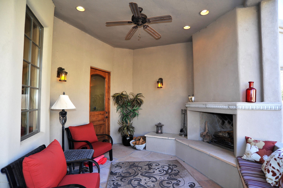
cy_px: 94
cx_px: 142
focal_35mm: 18
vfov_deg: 67.3
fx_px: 141
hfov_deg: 90.0
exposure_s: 1/125
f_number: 5.6
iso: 320
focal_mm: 18
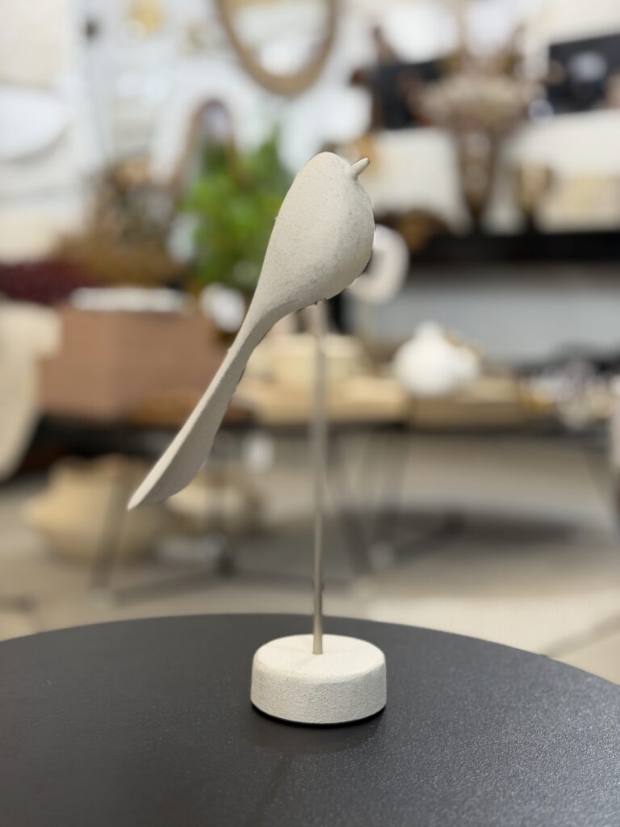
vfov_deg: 39.7
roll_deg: -0.7
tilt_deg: -6.6
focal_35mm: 48
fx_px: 1146
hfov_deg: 30.3
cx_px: 310
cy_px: 414
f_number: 1.78
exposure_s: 1/60
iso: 64
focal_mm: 6.76
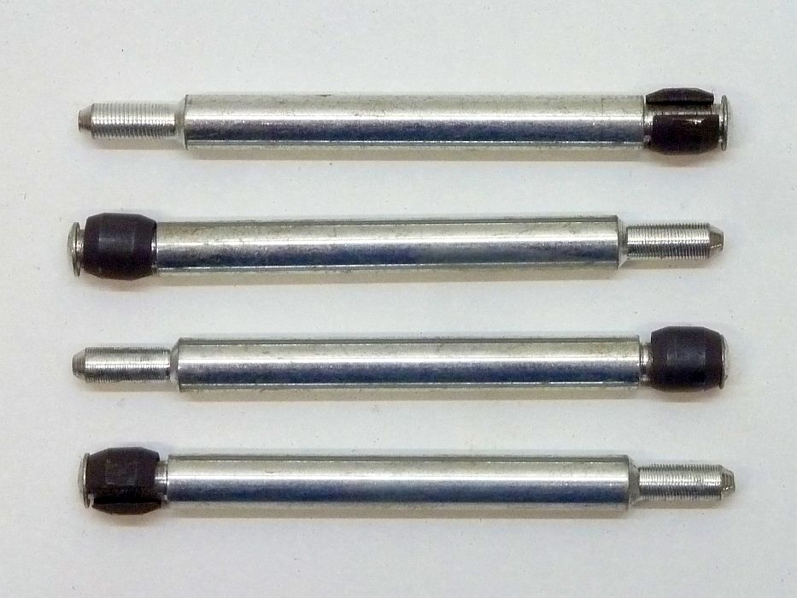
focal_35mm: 83
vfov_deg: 17.8
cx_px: 398
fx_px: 1911
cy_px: 299
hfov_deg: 23.6
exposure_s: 1/30
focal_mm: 13.7
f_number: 4.2
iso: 400
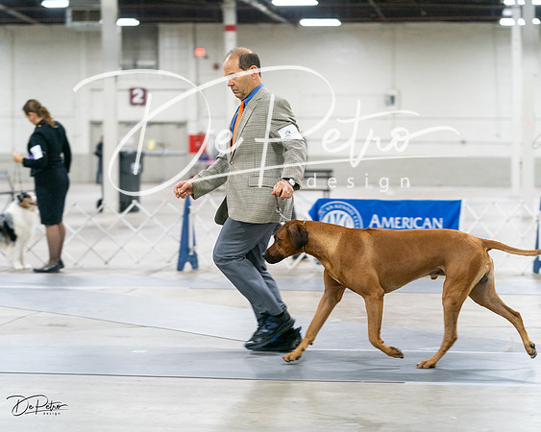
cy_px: 216
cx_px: 270
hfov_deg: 19.4
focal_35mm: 99
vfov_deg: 15.5
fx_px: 1586
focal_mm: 88
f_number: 2.8
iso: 4000
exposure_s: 1/200
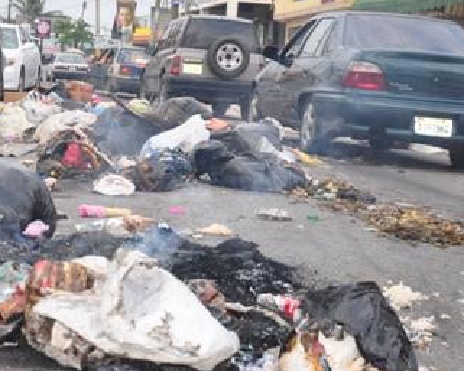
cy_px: 178
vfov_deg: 18.3
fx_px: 1154
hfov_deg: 22.5
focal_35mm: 84
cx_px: 100
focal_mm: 30
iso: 500
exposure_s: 1/125
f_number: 4.2
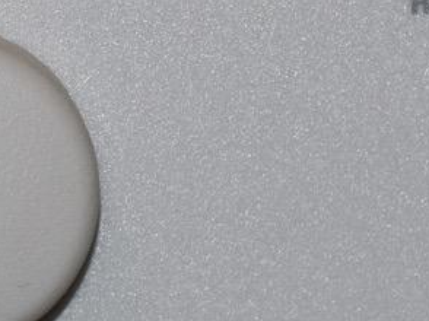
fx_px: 4978
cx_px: 484
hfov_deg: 4.9
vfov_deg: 3.7
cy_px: -34
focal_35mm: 402
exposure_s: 1/125
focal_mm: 40
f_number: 4.8
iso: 250
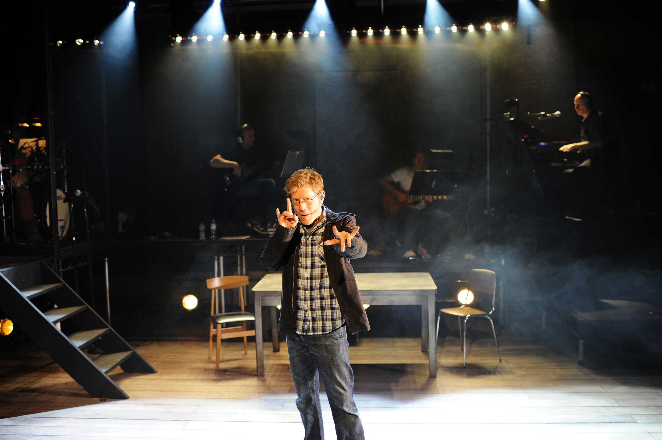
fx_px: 643
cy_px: 220
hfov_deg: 54.5
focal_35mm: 35
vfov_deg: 37.8
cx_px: 331
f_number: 2.8
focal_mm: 35
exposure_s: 1/160
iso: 1600
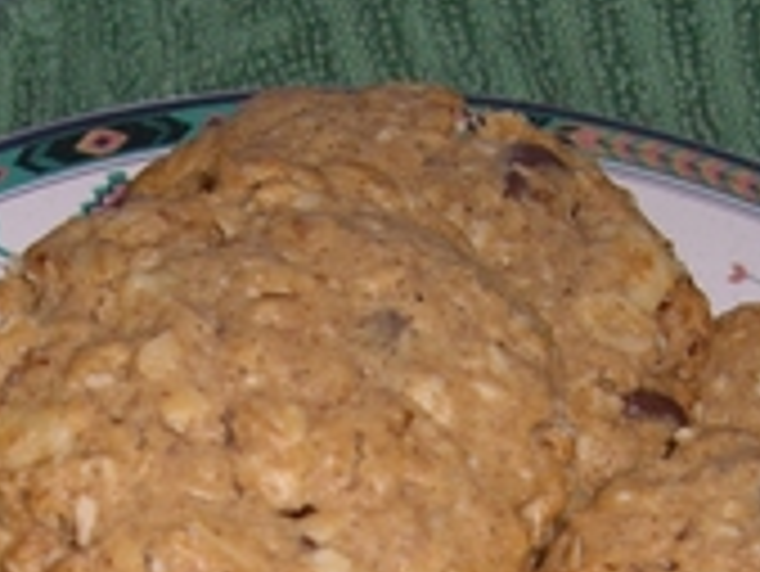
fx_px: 3032
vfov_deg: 10.2
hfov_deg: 14.3
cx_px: 391
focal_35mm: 138
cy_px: 971
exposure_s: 1/60
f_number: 2.8
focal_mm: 7.9
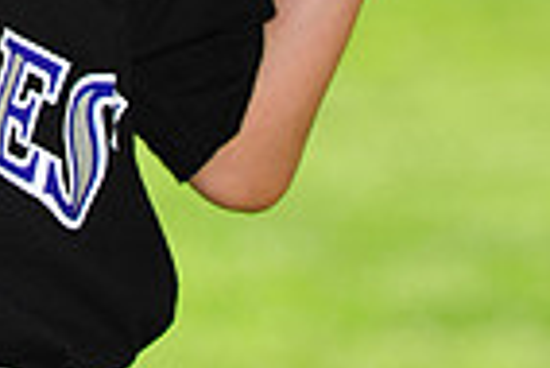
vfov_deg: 3.0
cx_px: -213
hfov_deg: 4.5
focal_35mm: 456
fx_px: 6974
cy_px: -302
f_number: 4.5
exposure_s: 1/640
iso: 200
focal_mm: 112
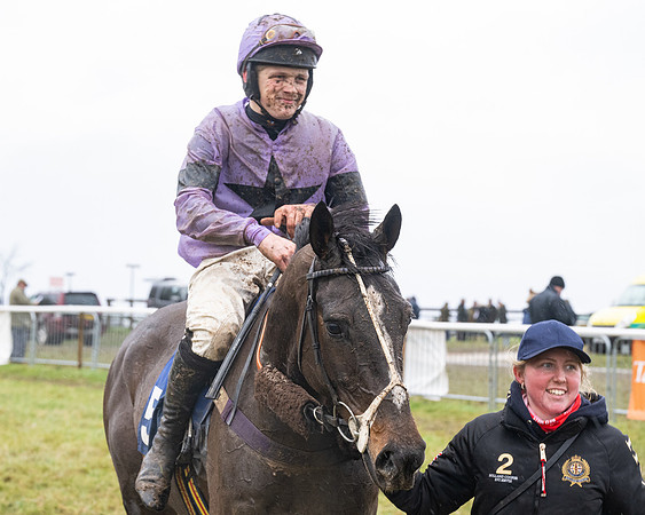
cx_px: 334
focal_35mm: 118
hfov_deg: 16.3
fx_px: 2258
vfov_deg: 13.0
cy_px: 258
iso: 800
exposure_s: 1/500
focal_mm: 70
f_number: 5
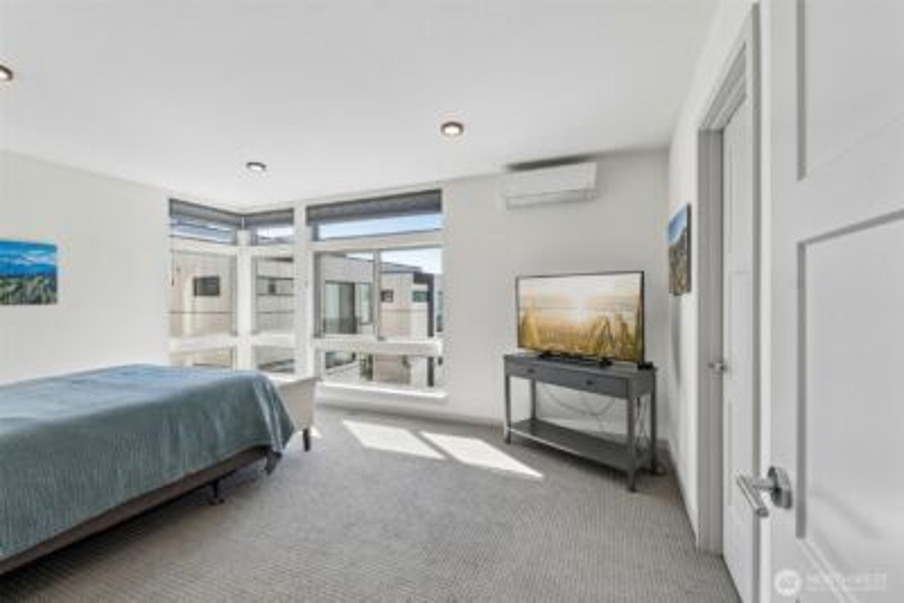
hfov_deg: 100.4
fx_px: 377
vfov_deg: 77.4
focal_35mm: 15
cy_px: 302
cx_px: 452
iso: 250
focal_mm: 10
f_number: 9
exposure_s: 1/60
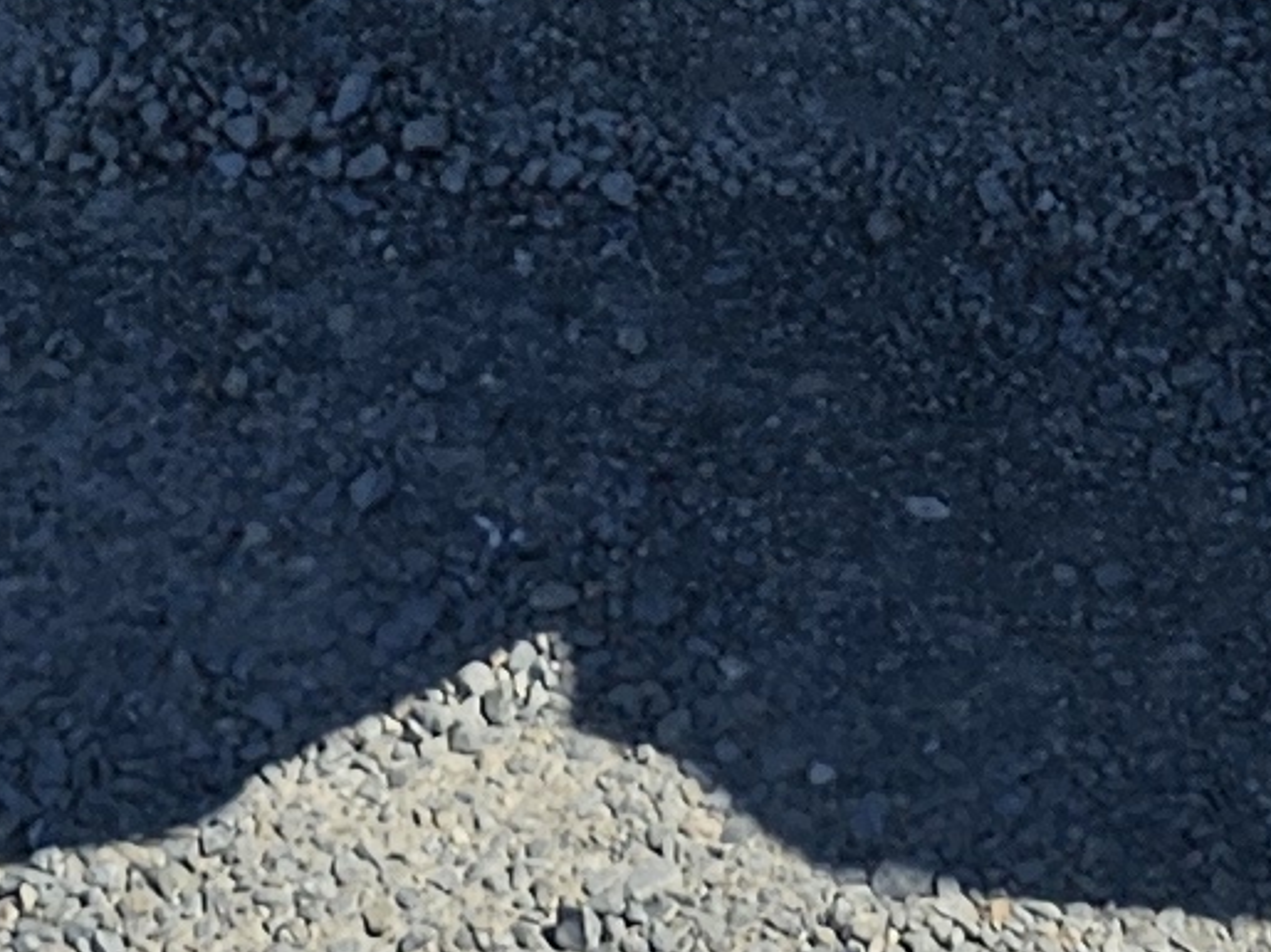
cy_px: -2698
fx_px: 6569
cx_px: 1029
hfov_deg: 11.0
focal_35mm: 179
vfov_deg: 6.7
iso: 10
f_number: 1.7
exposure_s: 1/1157
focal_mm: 6.3
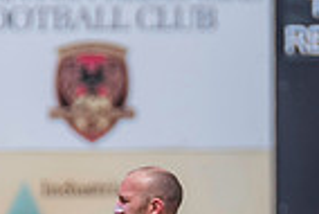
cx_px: 274
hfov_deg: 1.0
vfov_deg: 0.7
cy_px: 419
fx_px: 17492
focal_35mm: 1972
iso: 800
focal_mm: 460
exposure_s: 1/2500
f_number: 7.1
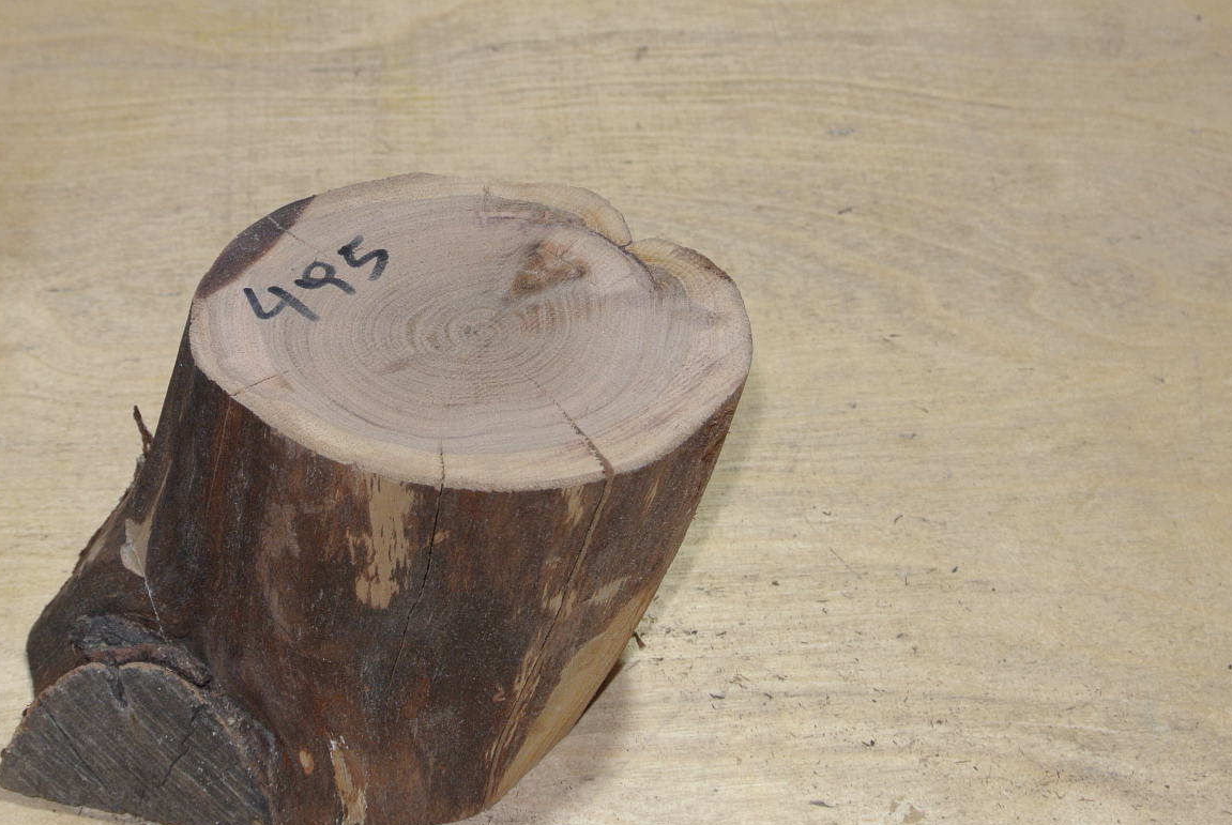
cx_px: 528
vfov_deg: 18.5
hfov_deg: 27.3
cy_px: 393
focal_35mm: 74
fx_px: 2536
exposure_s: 1/60
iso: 160
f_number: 4.2
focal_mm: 16.3
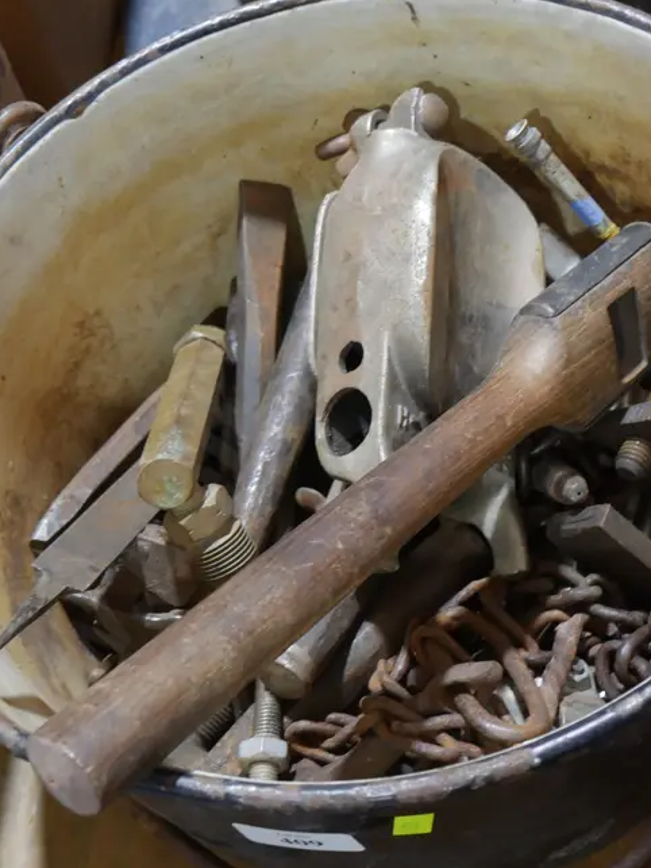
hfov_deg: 21.9
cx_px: 363
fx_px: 1679
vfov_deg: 28.7
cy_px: 281
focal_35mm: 67
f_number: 4.6
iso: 800
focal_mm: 21
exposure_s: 1/60
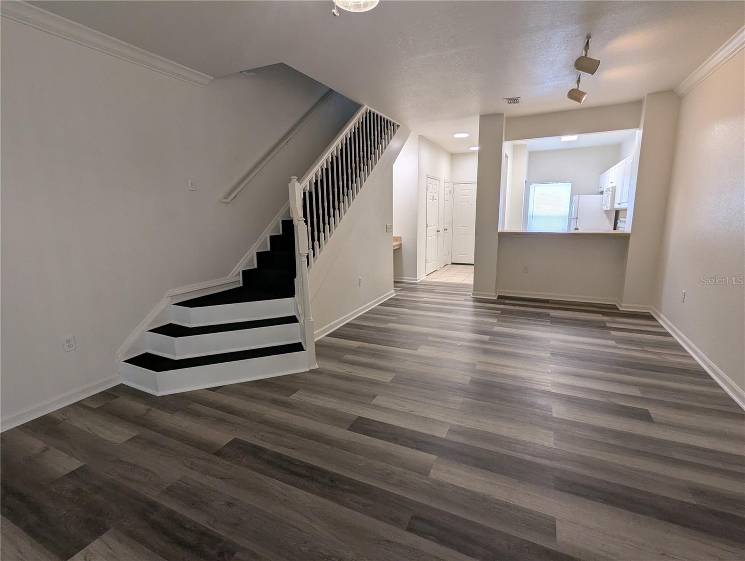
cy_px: 280
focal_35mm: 16
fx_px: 345
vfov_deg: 78.2
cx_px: 372
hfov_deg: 94.4
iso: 55
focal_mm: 2.35
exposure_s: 1/30
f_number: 2.2
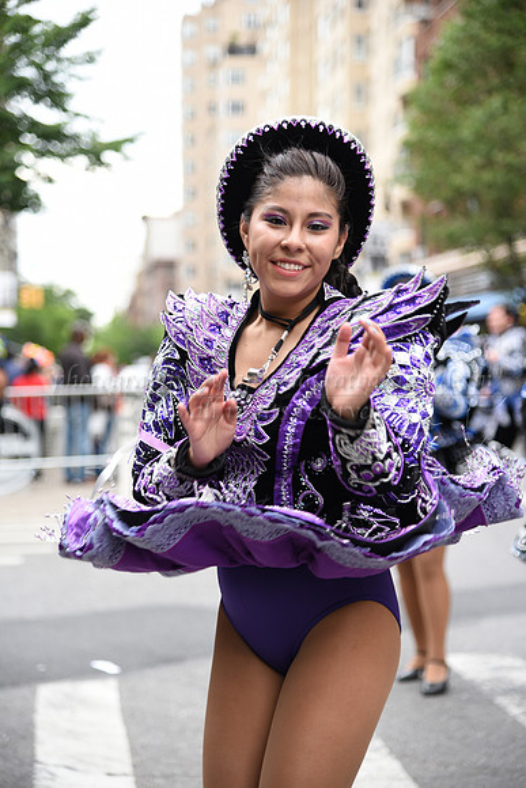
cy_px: 394
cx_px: 263
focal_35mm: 85
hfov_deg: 16.1
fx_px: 1862
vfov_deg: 23.9
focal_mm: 85
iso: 400
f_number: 4
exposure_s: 1/400
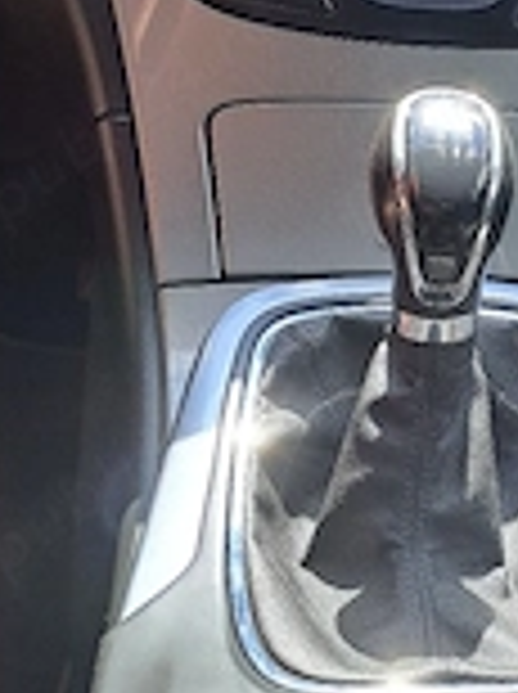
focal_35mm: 65
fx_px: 1301
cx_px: 572
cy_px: 166
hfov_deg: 21.4
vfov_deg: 29.4
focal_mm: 4.65
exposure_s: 1/233
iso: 32
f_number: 1.8
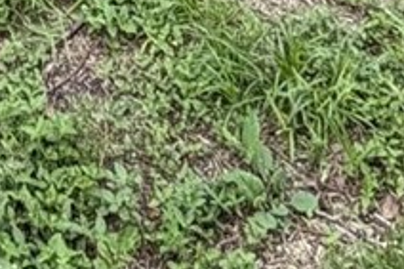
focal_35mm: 110
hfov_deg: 17.9
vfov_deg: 7.9
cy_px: -807
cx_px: -38
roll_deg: +0.8
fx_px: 1233
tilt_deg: -8.8
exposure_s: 1/679
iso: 40
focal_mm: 2.22
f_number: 2.2
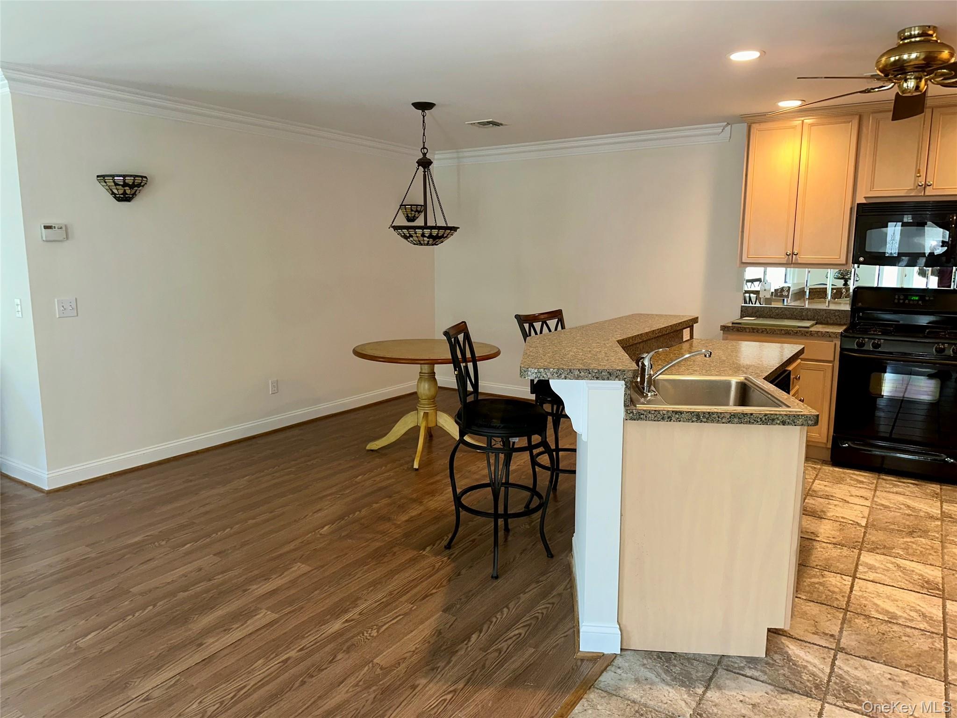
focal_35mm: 24
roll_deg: +0.0
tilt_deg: -9.3
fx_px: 664
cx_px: 478
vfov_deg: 56.8
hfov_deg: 71.6
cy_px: 359
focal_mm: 6.86
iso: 80
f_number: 1.78
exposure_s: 1/34
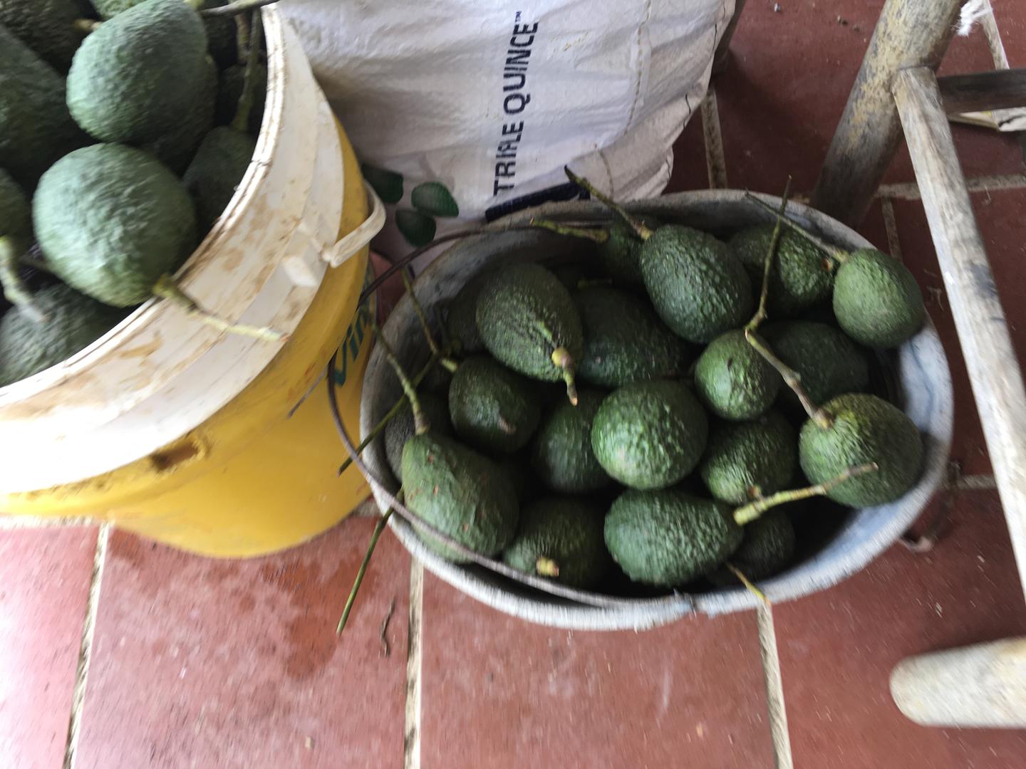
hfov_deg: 61.7
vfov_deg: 48.2
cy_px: 384
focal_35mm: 29
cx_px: 513
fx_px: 860
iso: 25
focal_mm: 4.15
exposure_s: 1/40
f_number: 2.2
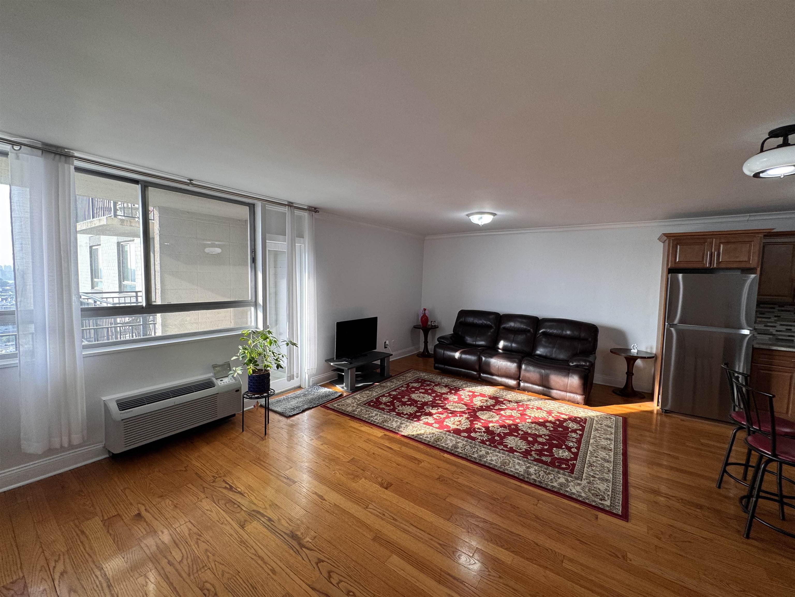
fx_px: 322
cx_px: 398
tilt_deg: -3.7
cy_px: 298
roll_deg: -1.5
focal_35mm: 14
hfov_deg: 102.1
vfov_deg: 85.7
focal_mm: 2.22
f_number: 2.2
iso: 80
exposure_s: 1/120
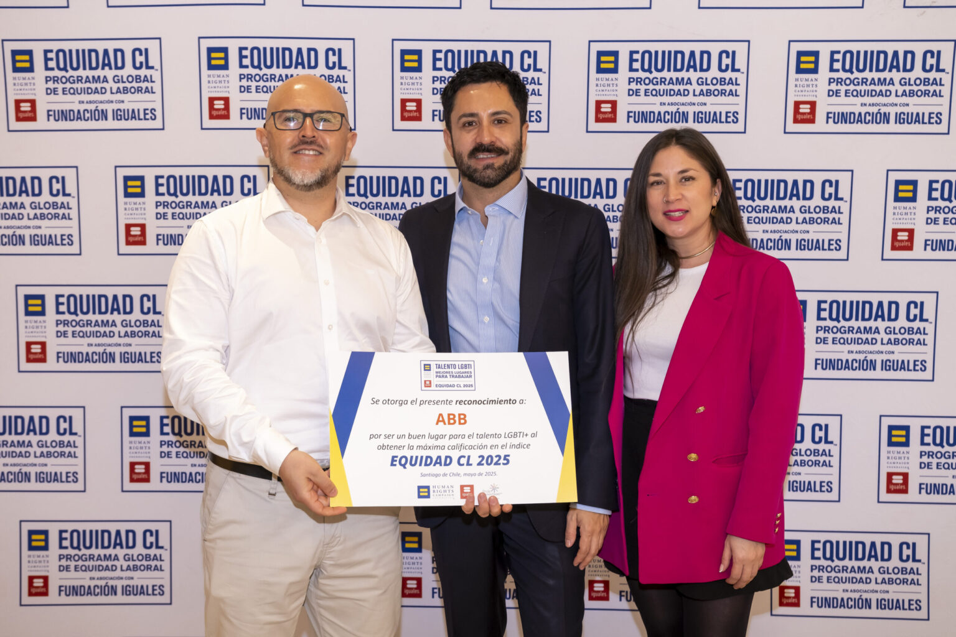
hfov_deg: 41.1
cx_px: 478
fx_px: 1275
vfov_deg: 28.1
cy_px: 318
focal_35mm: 48
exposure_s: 1/125
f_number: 3.2
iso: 1250
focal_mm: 32
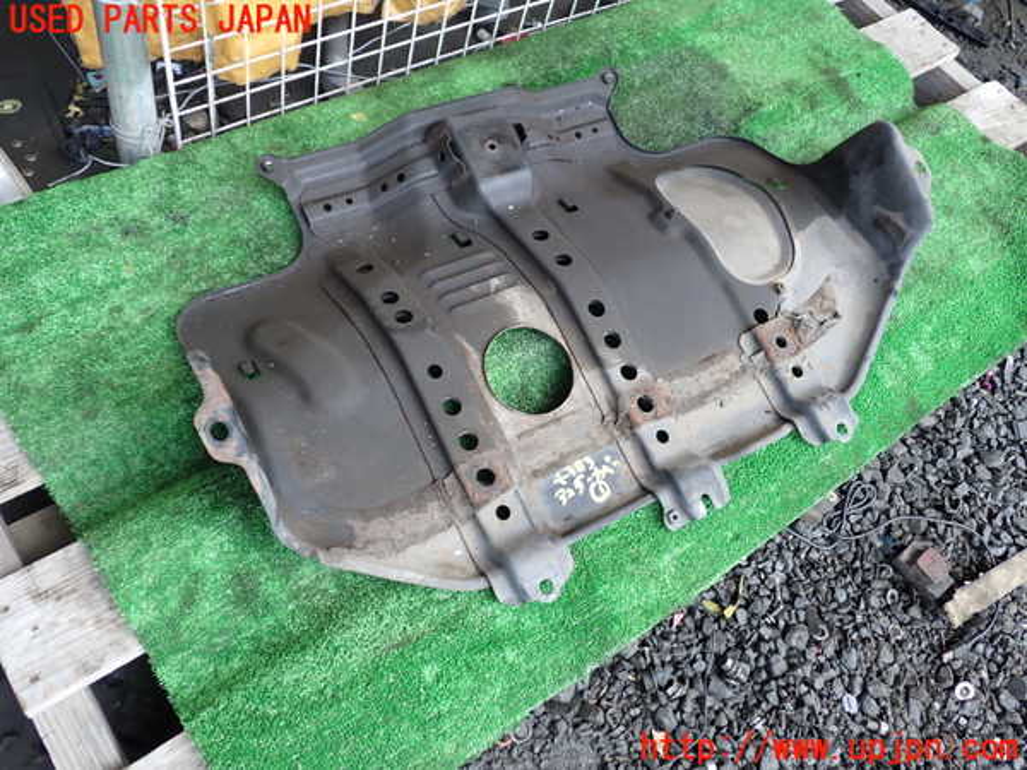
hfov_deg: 60.0
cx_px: 514
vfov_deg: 46.8
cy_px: 385
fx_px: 890
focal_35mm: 30
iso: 125
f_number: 2.3
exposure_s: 1/125
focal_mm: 5.4
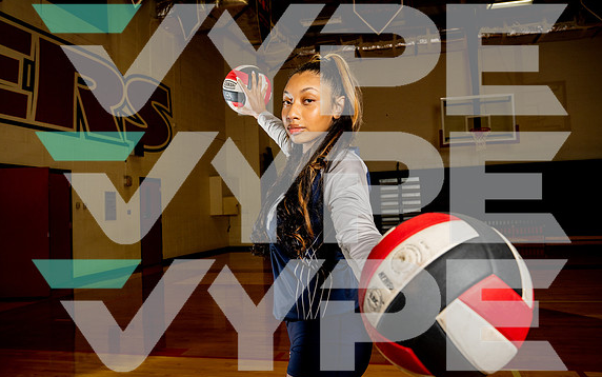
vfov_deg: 40.6
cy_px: 188
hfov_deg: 61.2
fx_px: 509
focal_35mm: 31
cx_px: 303
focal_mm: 30
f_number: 7.1
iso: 400
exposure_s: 1/250
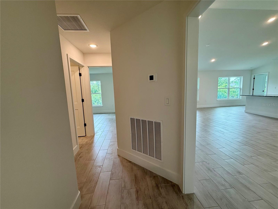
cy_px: 104
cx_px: 139
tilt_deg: -7.0
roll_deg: +1.9
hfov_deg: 102.1
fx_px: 112
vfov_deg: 85.7
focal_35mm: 14
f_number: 2.2
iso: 125
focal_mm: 2.22
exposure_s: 1/120
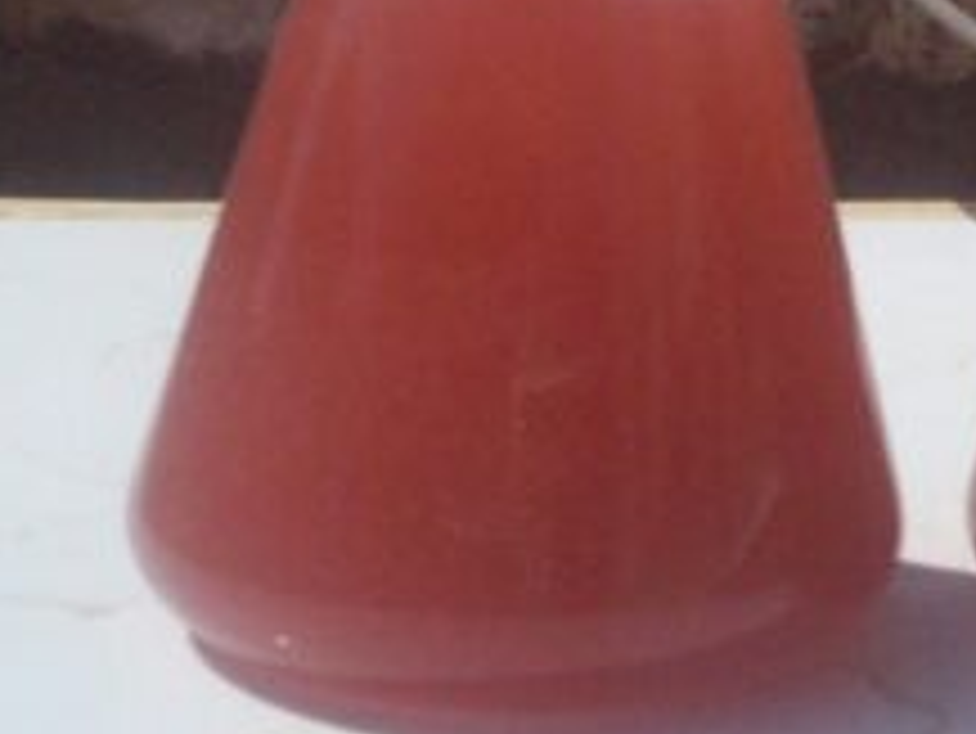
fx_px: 2990
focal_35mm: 106
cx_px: 958
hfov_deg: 18.1
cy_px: -54
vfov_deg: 13.7
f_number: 4.5
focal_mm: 5.9
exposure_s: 1/1577
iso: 100
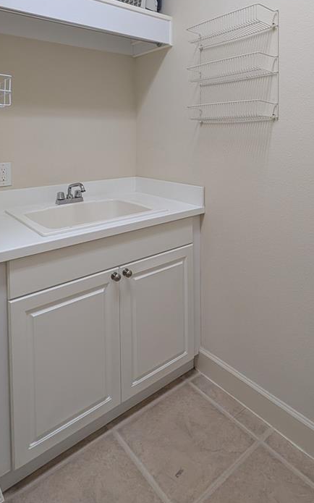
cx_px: 167
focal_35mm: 22
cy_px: 145
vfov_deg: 75.6
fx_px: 301
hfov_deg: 55.0
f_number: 1.7
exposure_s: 1/120
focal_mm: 2.02
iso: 105
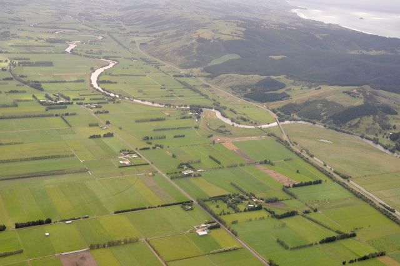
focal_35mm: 46
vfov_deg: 28.9
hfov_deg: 42.4
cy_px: 133
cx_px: 200
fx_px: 516
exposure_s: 1/320
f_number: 9
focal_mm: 31
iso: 400
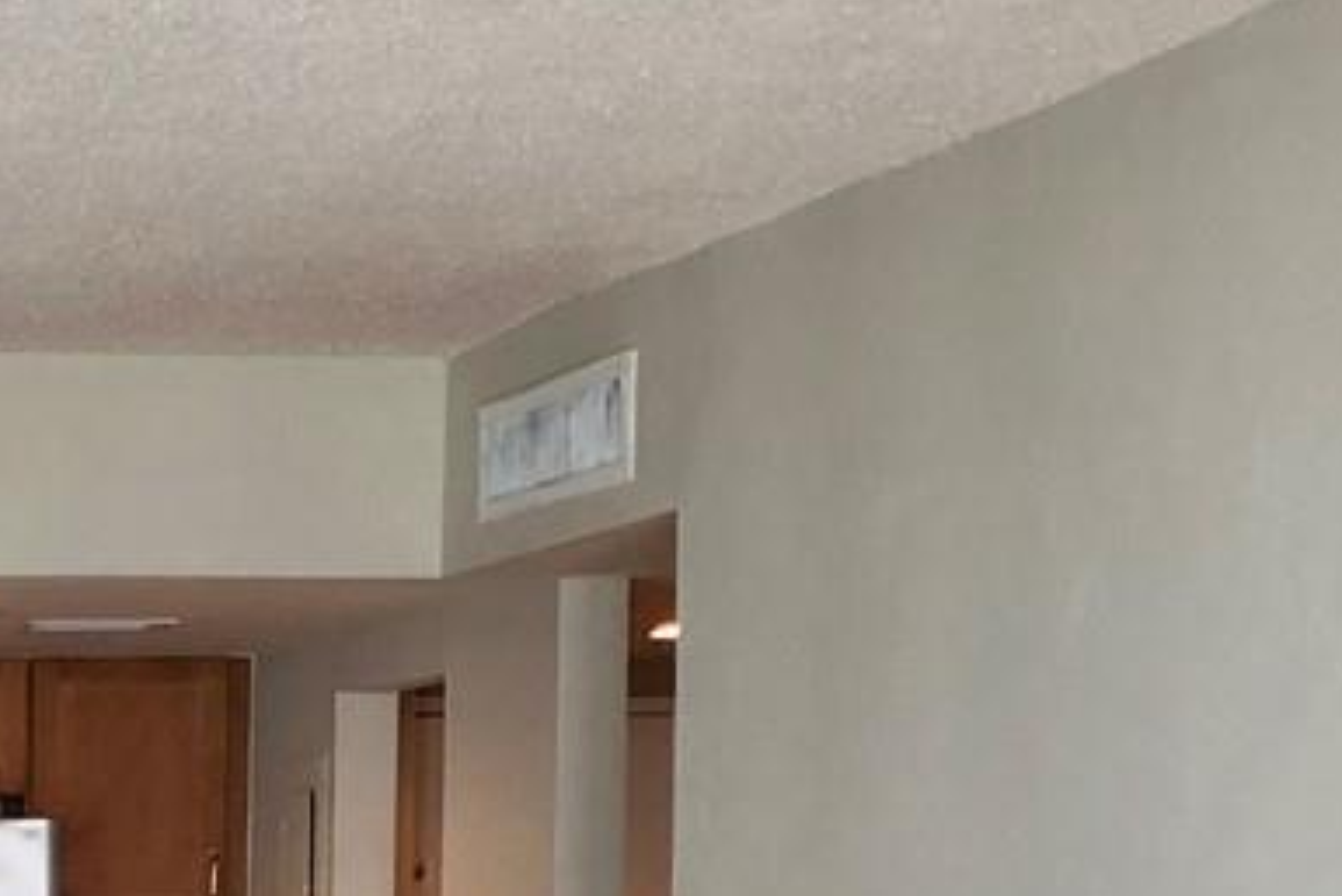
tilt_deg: -7.0
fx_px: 4512
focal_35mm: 121
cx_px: -478
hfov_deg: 15.9
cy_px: 1415
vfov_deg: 10.8
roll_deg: +0.5
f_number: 1.8
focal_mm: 3.99
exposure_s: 1/30
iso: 32
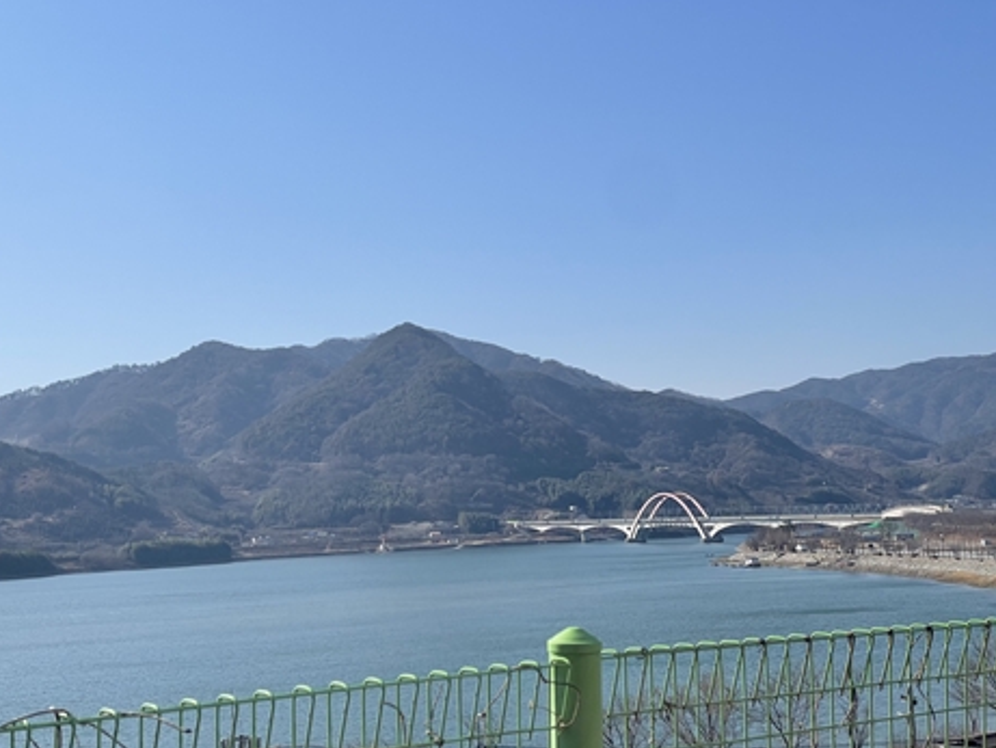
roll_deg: +0.6
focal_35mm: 62
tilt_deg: +2.6
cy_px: 408
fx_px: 1784
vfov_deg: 23.7
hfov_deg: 31.2
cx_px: 493
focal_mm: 6
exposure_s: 1/2817
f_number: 2
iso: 25
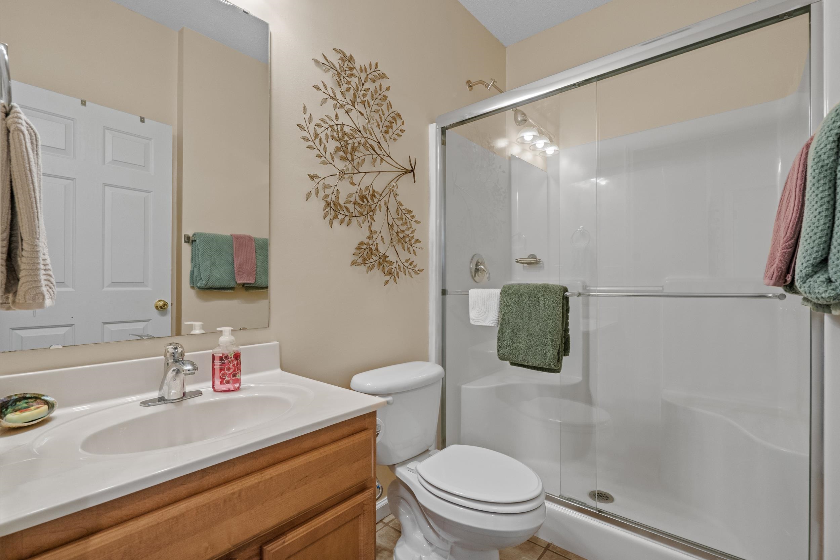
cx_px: 420
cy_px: 280
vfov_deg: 73.8
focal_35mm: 16
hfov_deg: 96.7
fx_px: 373
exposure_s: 1/15
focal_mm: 16
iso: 800
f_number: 8
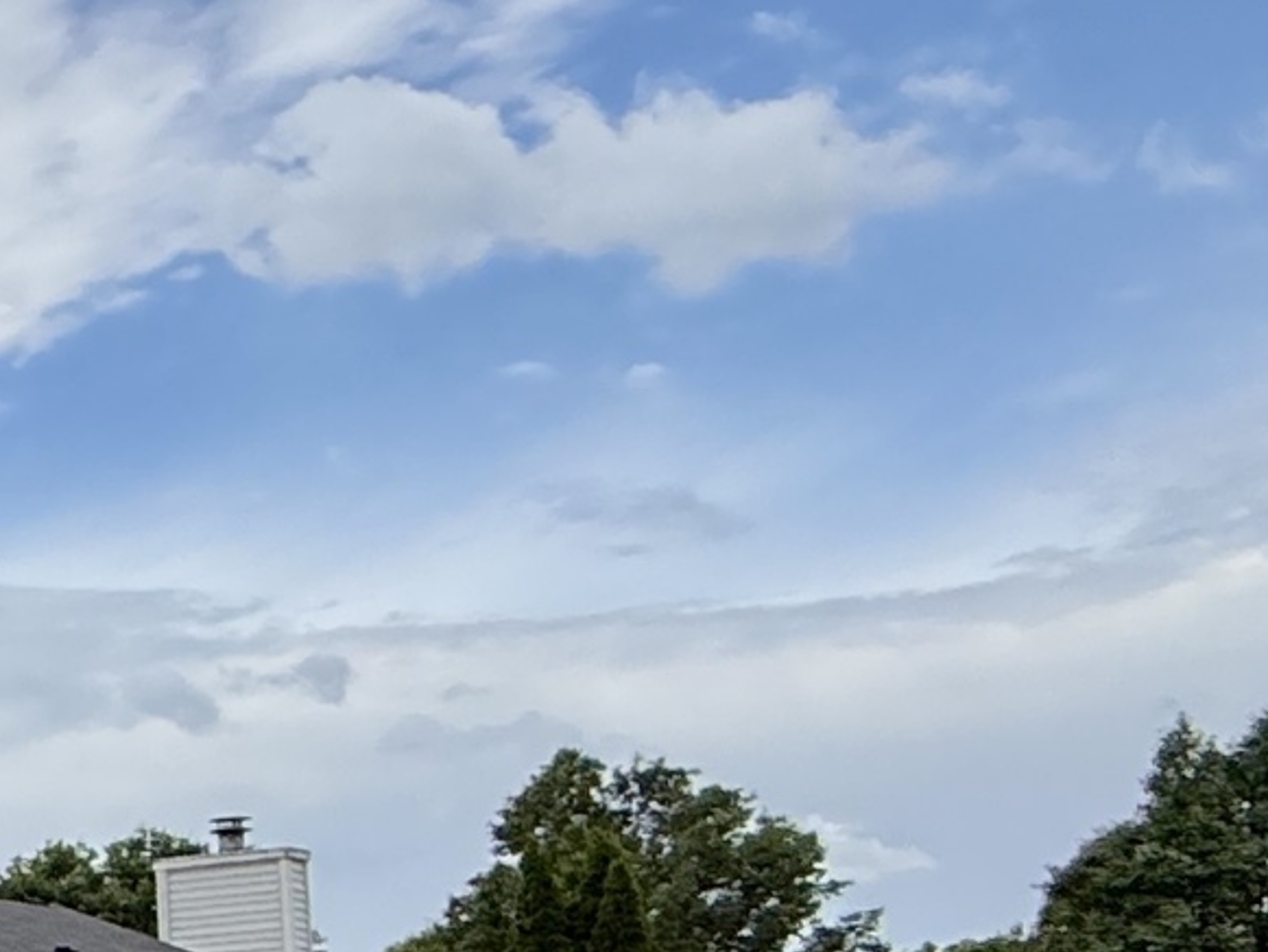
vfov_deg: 19.0
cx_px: -1742
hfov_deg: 15.3
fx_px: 2711
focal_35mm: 74
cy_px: 1074
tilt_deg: +4.1
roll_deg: -0.4
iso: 50
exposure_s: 1/2506
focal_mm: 2.22
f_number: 2.2
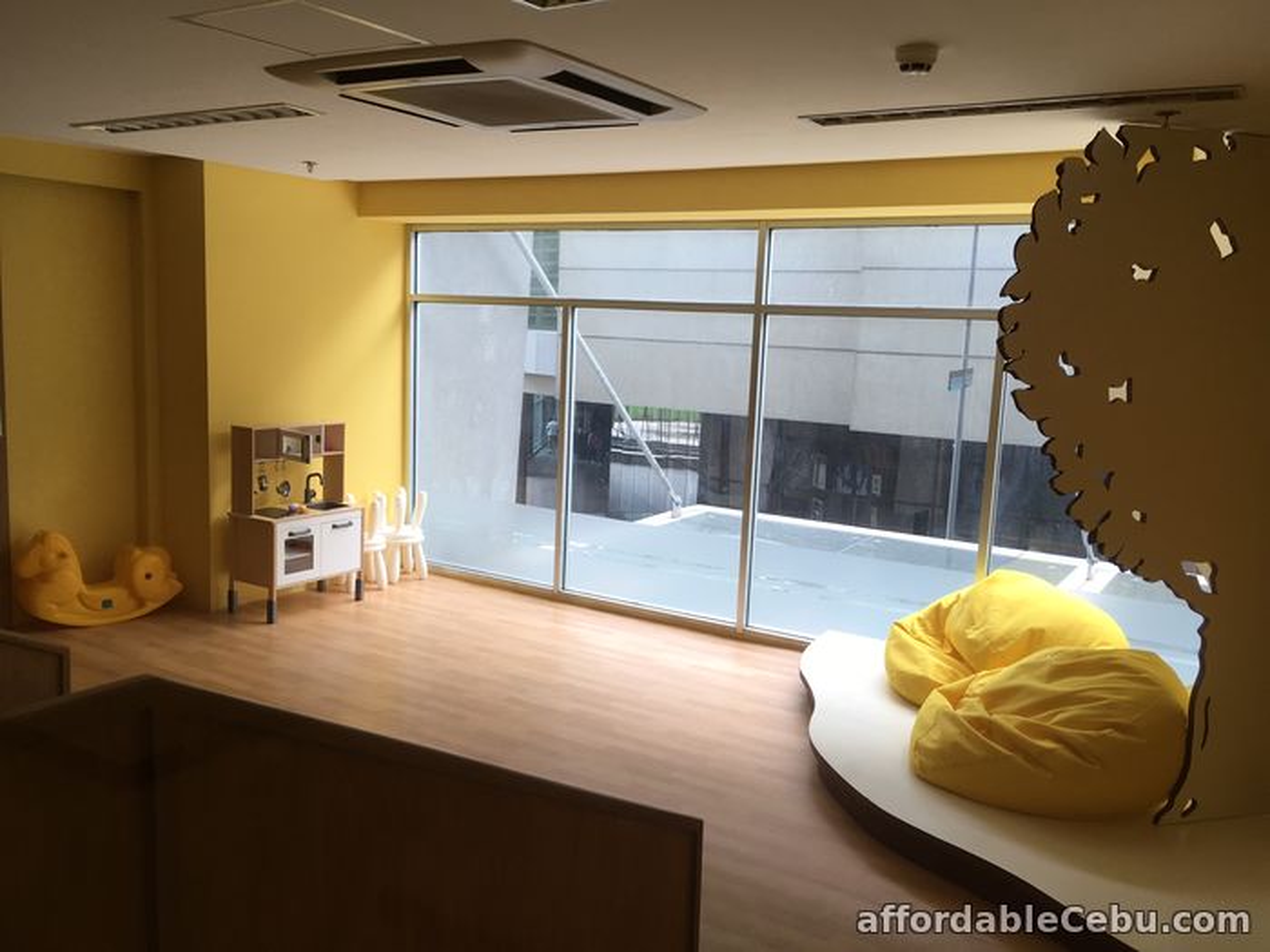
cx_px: 635
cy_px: 476
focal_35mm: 29
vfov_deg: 48.2
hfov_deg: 61.7
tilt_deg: -8.6
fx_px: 1064
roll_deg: -2.1
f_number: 2.2
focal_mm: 4.15
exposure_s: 1/60
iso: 25
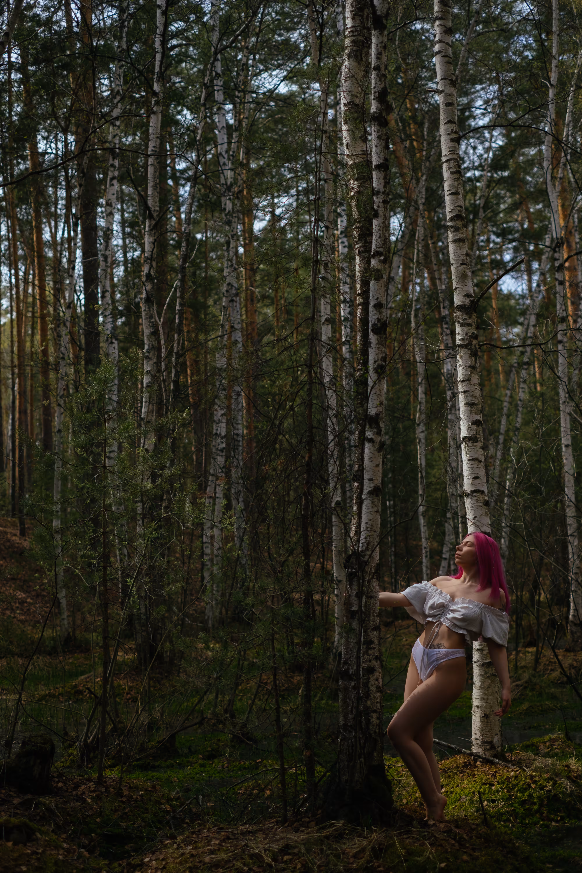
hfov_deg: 25.5
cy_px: 436
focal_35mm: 53
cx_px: 291
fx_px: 1285
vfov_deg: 37.5
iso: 200
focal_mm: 35
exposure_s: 1/2200
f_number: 2
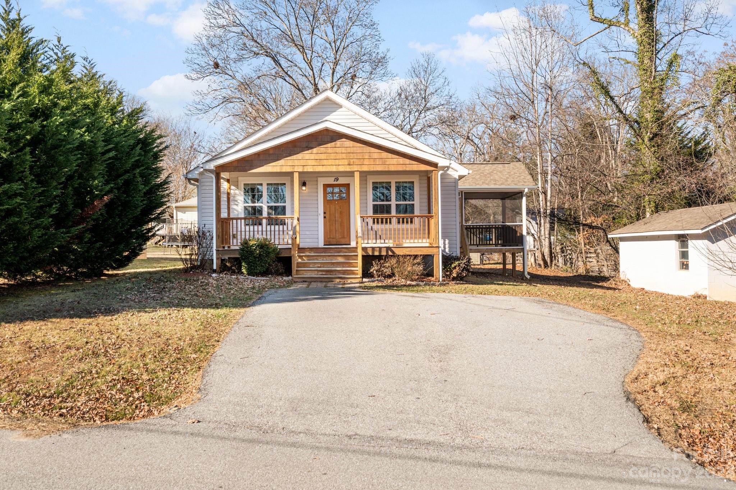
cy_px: 245
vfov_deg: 44.9
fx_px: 592
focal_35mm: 29
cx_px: 368
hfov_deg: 63.7
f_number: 8
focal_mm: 29
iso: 200
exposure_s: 1/320
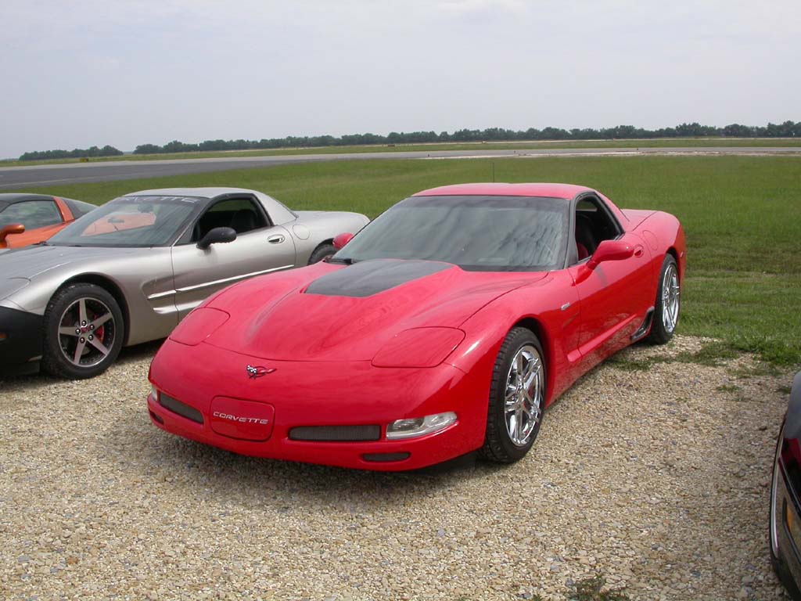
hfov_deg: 49.0
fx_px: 879
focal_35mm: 38
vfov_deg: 37.7
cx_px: 400
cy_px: 300
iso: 100
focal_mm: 7.85
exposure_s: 1/356
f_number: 7.5
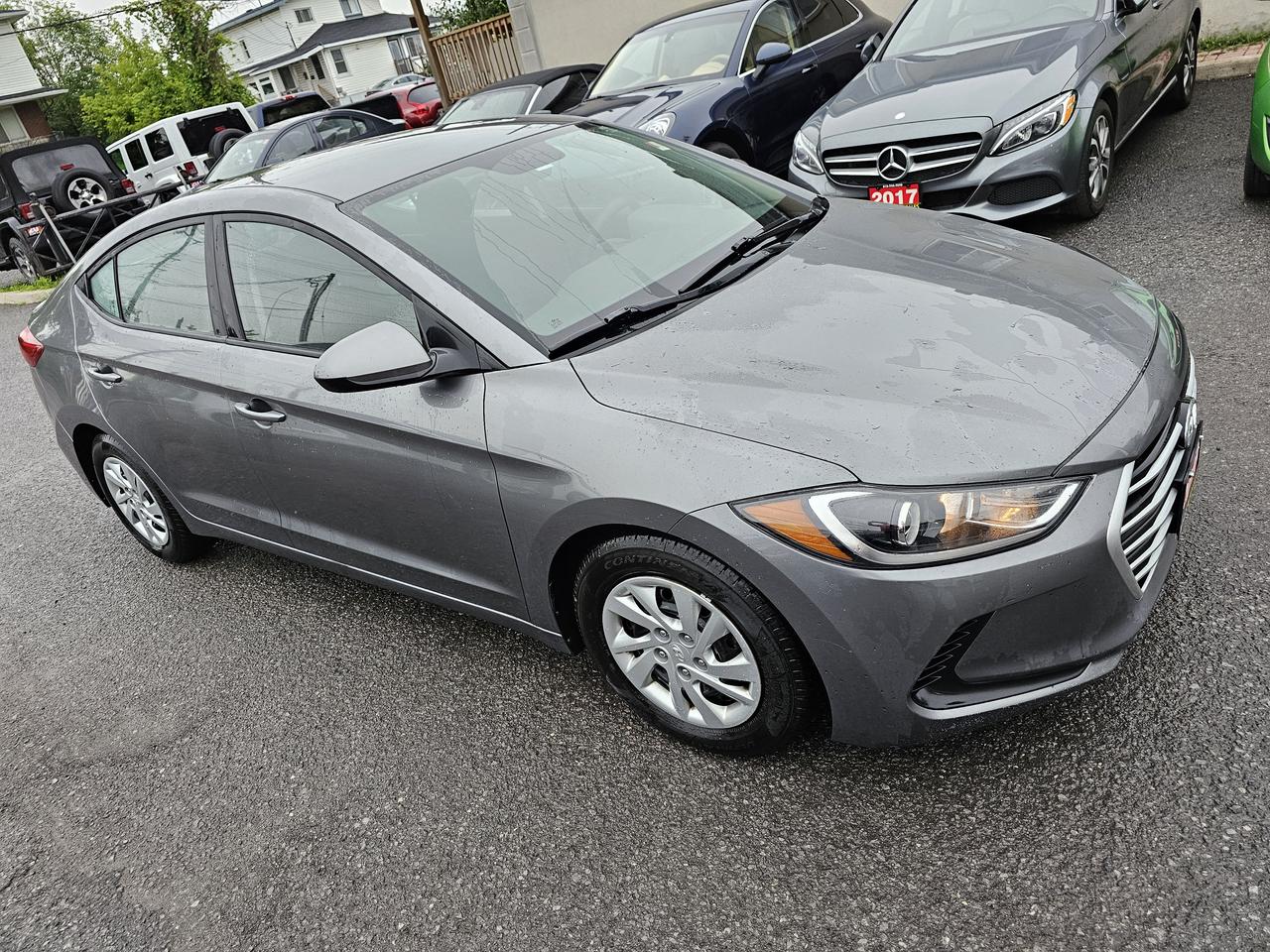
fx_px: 844
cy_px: 476
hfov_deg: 73.9
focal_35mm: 23
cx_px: 635
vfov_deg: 58.9
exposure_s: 1/207
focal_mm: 6.3
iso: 200
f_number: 1.7
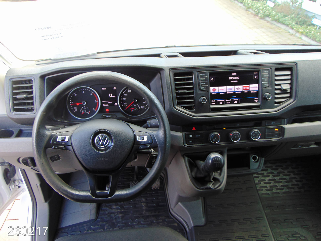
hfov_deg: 69.4
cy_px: 120
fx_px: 232
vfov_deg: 54.9
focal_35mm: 25
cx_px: 160
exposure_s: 1/50
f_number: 3
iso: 80
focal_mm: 4.5
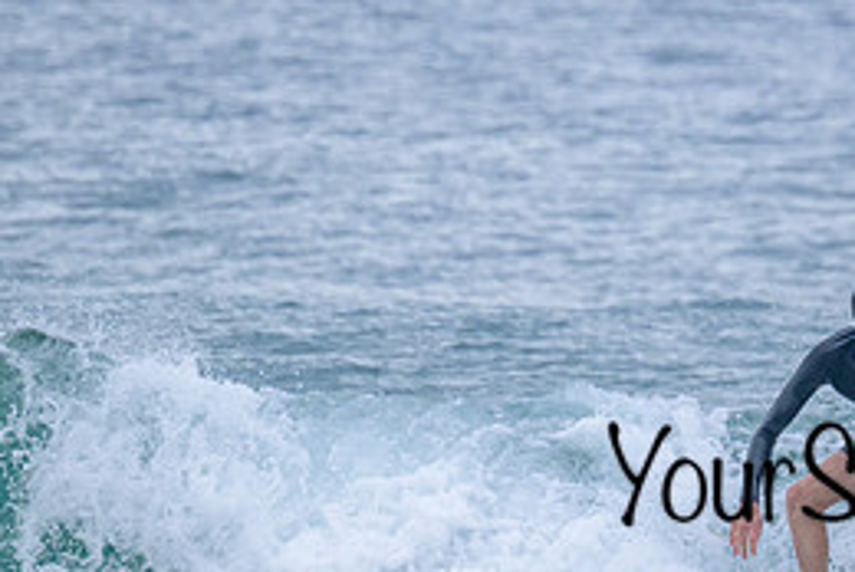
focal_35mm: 1370
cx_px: 947
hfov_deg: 1.5
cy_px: 445
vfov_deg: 1.0
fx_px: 32574
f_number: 11
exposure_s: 1/2000
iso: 1250
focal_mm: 600
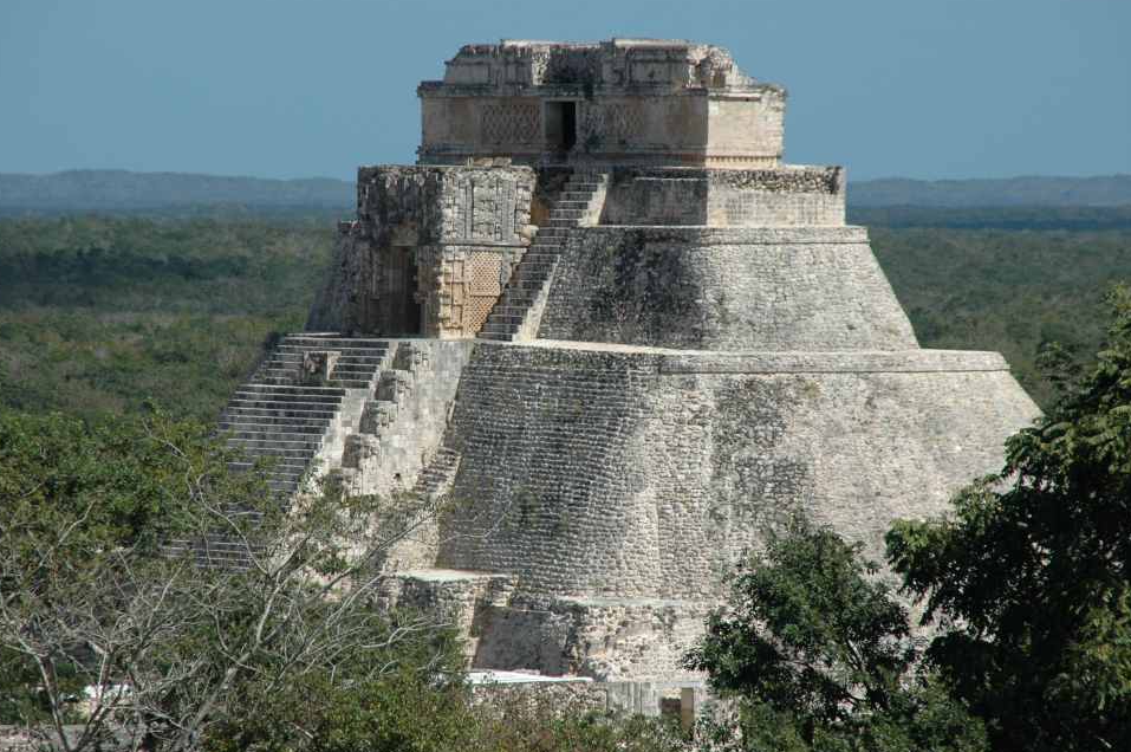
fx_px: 10074
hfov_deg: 6.4
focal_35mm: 321
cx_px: 568
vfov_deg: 4.3
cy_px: 384
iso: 400
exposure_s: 1/1000
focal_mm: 200
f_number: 8
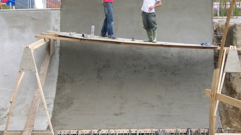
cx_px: 122
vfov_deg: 12.6
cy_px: 49
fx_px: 613
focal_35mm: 96
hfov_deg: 22.2
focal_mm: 14.6
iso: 200
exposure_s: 1/800
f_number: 3.2
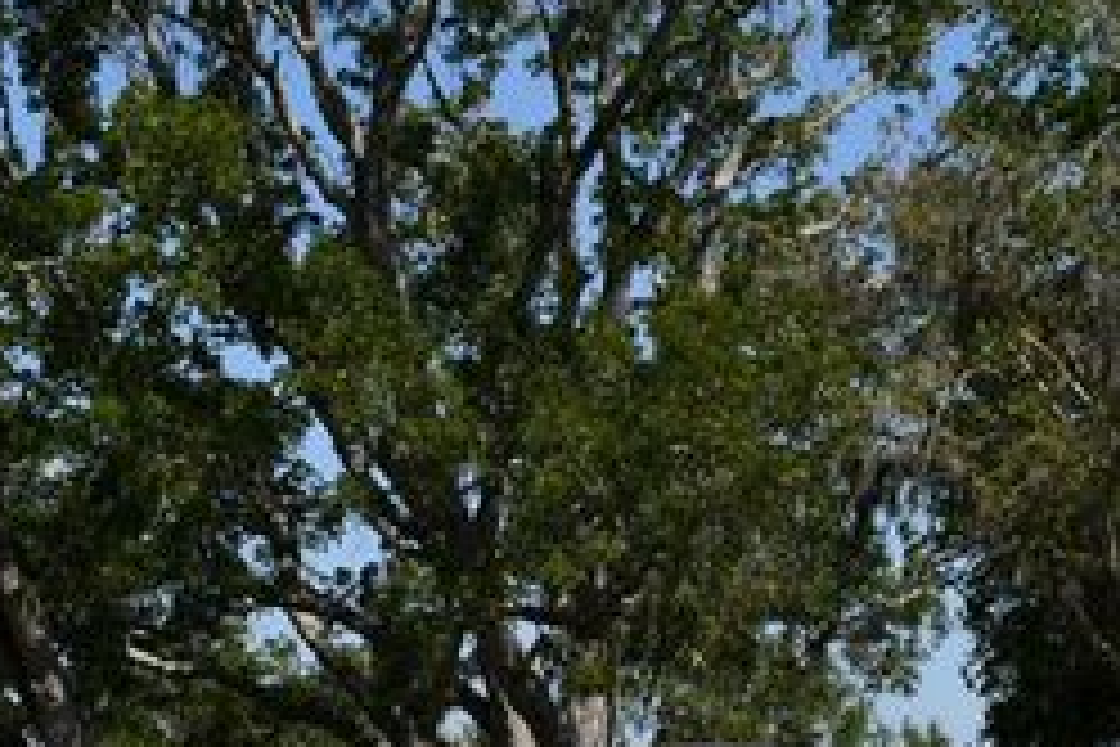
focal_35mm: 108
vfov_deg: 12.4
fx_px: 3360
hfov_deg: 18.9
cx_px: 418
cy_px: 878
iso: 100
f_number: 10
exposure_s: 1/400
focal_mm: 21
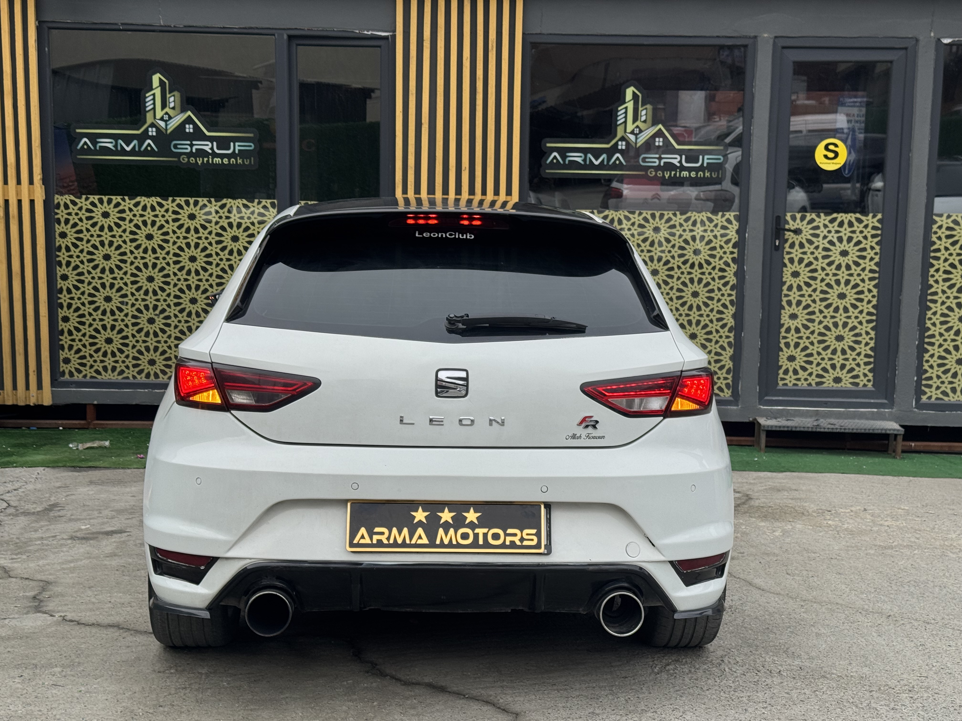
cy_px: 360
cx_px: 481
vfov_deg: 30.3
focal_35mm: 48
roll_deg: -1.1
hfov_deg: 39.7
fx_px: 1334
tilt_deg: -8.5
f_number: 1.78
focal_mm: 6.76
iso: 64
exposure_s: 1/2611
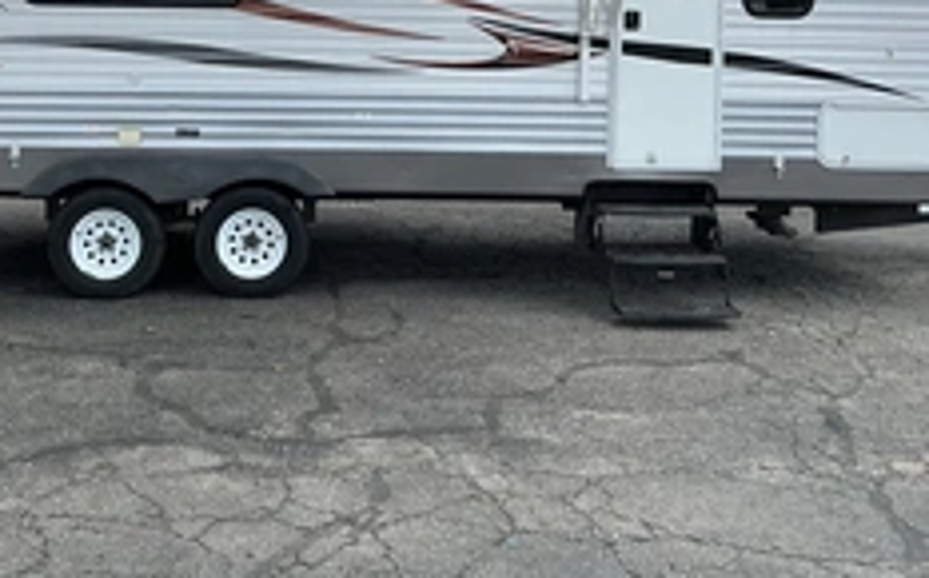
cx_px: 339
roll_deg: -0.2
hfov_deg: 39.3
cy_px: 44
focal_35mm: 51
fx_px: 1290
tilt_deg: -1.6
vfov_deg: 24.5
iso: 25
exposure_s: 1/1412
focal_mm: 3
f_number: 1.8
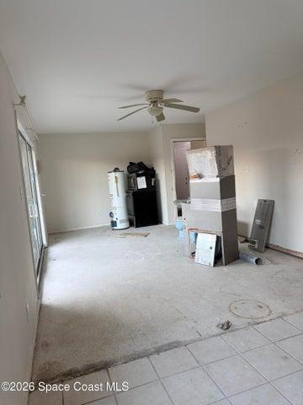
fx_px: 280
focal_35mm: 24
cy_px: 202
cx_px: 152
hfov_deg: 56.8
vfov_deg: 71.6
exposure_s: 1/64
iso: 200
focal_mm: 6.76
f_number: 1.78
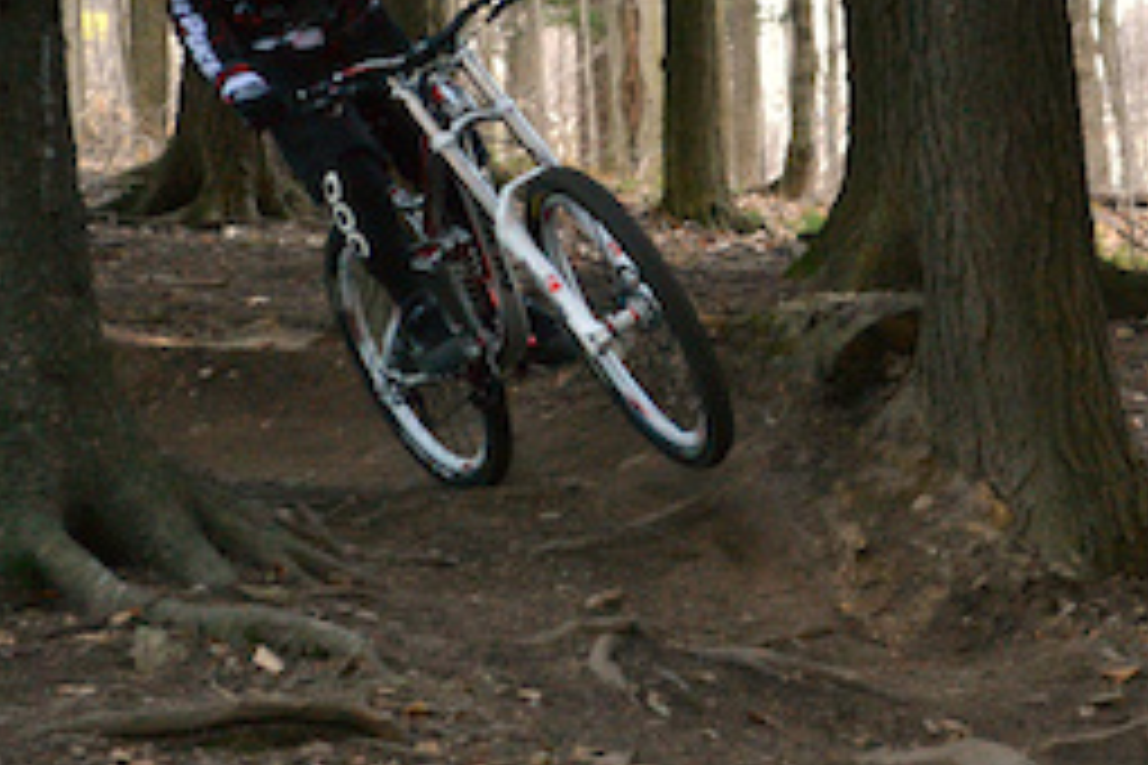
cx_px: 828
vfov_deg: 8.5
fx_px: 5165
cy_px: 272
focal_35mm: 162
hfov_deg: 12.7
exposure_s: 1/160
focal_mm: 55
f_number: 5.6
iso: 3200
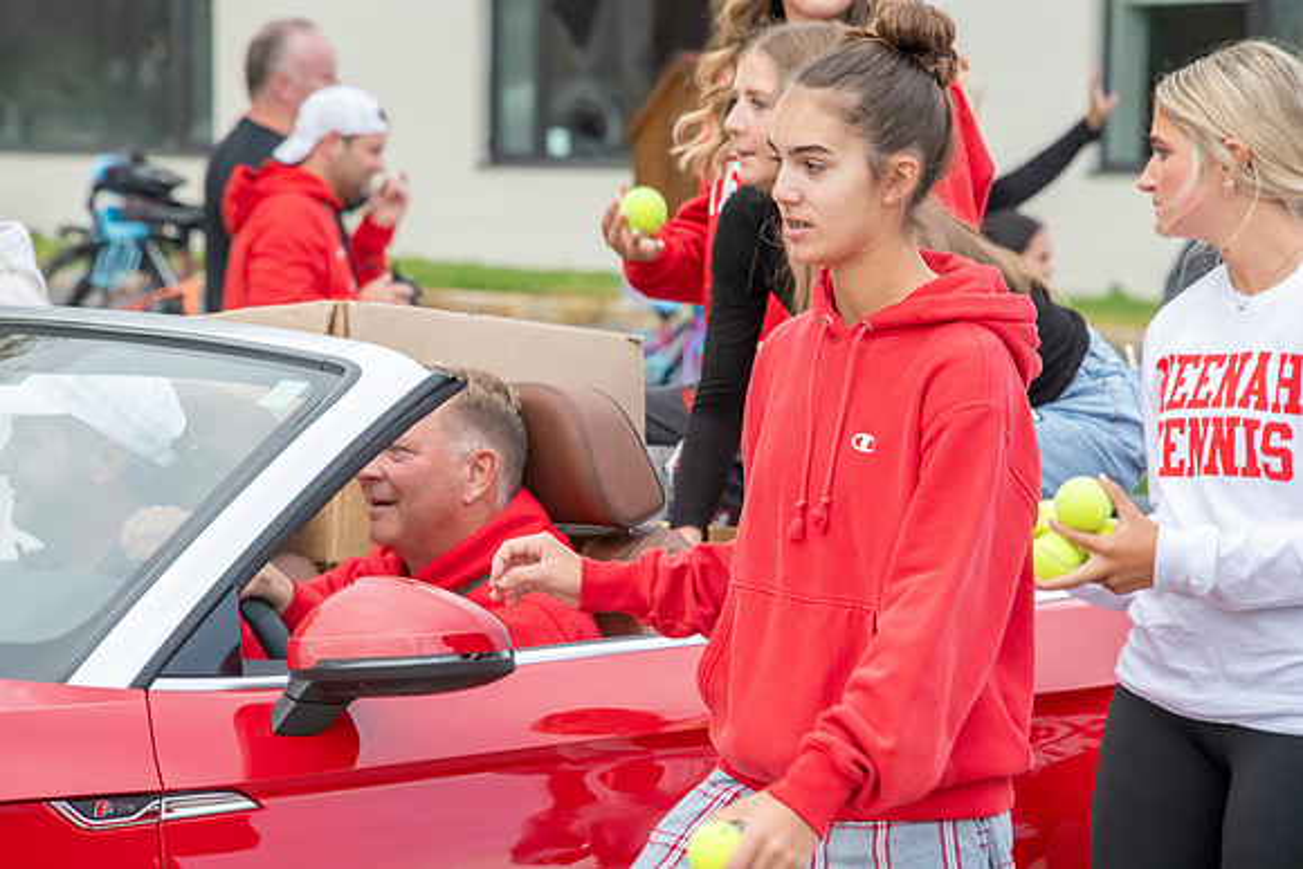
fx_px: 9050
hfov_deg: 8.2
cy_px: 434
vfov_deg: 5.5
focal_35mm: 250
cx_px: 652
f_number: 11
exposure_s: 1/250
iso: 3200
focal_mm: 250
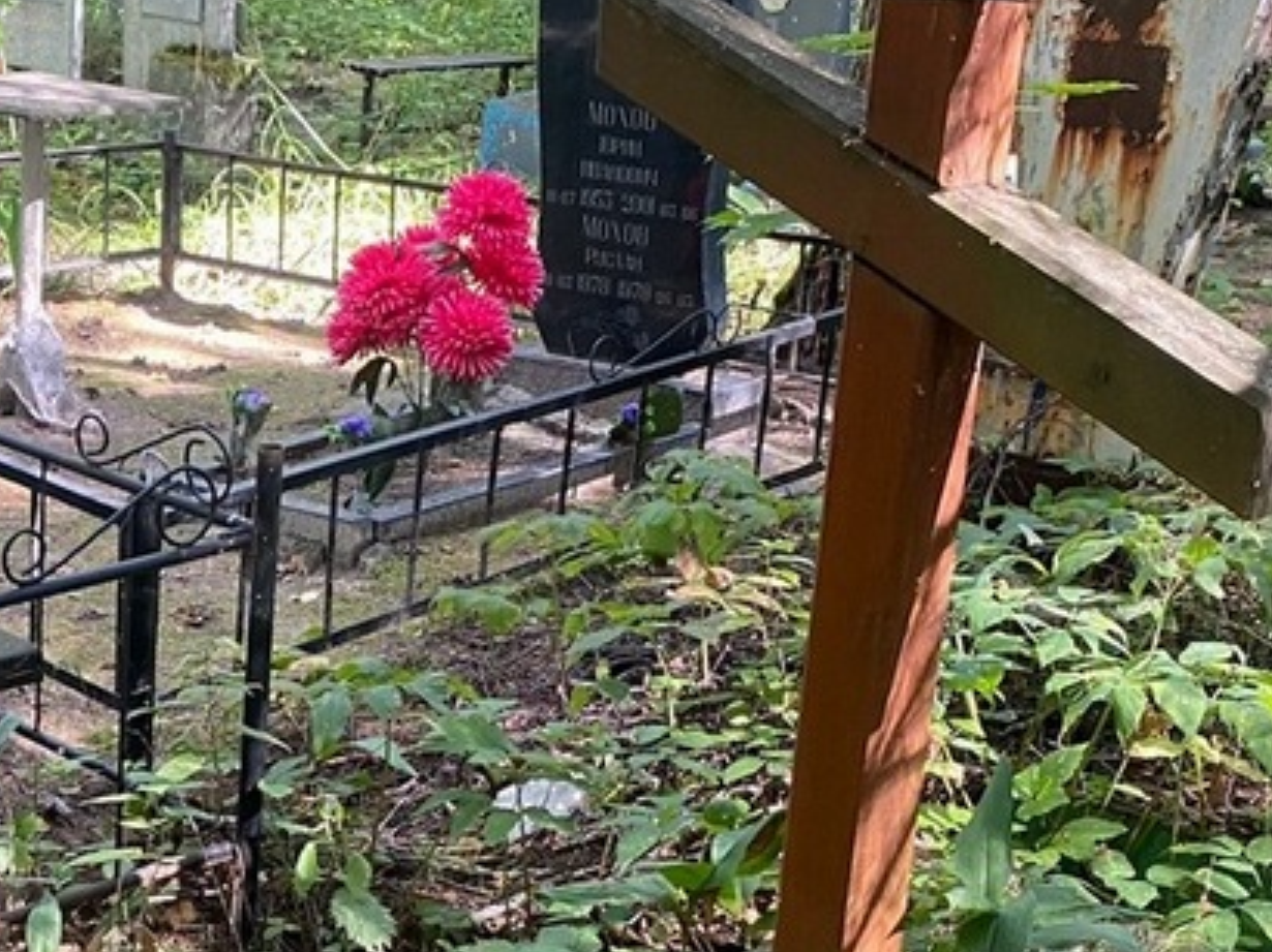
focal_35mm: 65
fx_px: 2387
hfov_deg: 28.8
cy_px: 884
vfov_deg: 22.0
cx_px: 152
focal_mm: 4.25
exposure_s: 1/89
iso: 125
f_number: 1.8
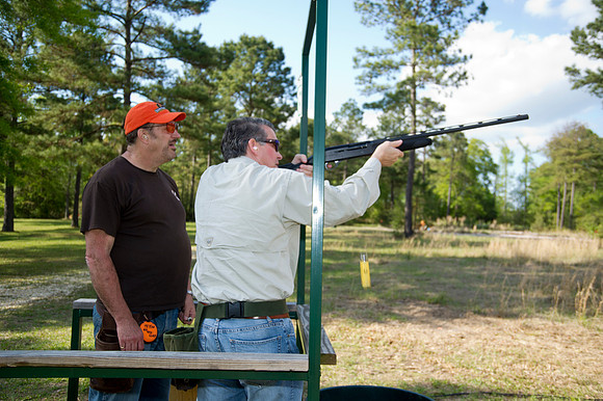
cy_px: 200
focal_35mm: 35
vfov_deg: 37.8
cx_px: 302
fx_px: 586
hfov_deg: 54.5
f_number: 5
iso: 100
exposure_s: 1/200
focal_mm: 35
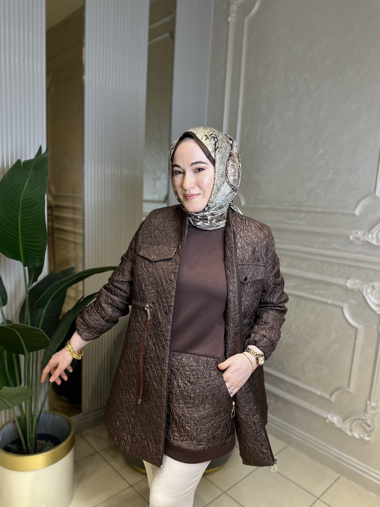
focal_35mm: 25
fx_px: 366
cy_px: 263
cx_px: 191
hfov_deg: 54.9
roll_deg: -3.5
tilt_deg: -9.3
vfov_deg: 69.4
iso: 80
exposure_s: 1/268
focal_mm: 6.86
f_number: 1.78
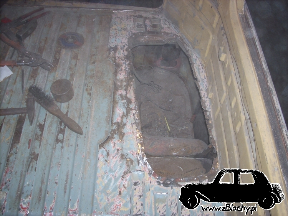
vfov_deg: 38.7
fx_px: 308
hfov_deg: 50.1
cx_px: 144
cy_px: 108
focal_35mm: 37
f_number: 2.8
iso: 64
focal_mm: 6.2
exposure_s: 1/60
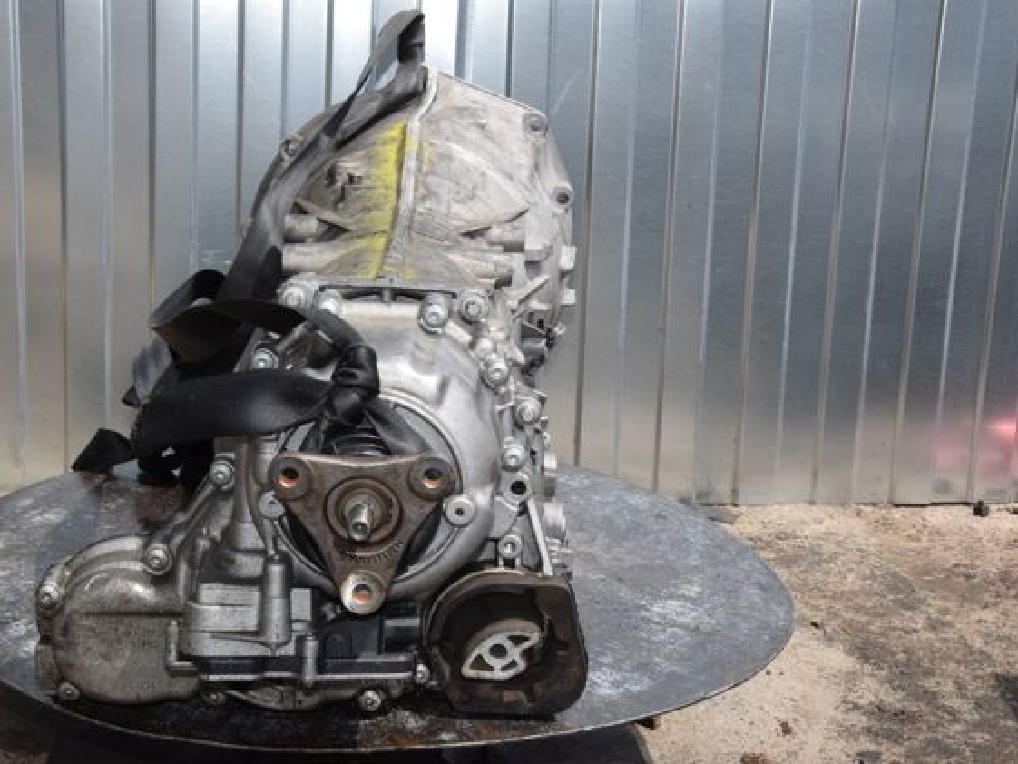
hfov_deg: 33.4
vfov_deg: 25.4
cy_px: 383
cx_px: 446
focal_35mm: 58
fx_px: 1693
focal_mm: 35
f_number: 22
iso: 800
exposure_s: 1/200
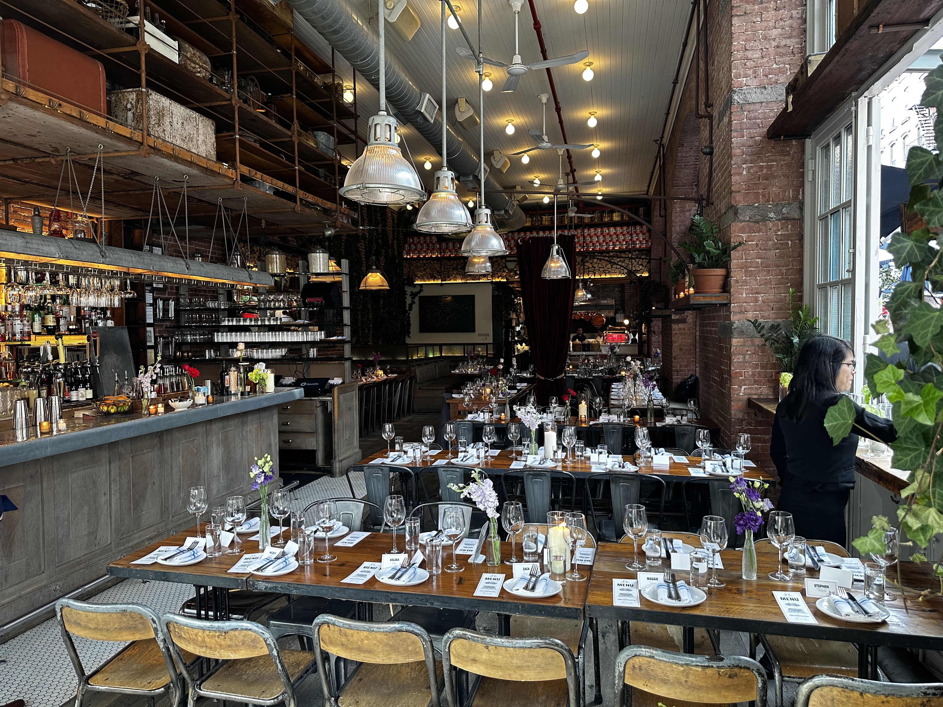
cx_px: 472
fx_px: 654
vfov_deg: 56.8
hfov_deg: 71.6
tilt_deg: -1.9
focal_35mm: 24
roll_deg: +0.9
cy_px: 354
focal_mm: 6.86
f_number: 1.78
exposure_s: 1/60
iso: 200
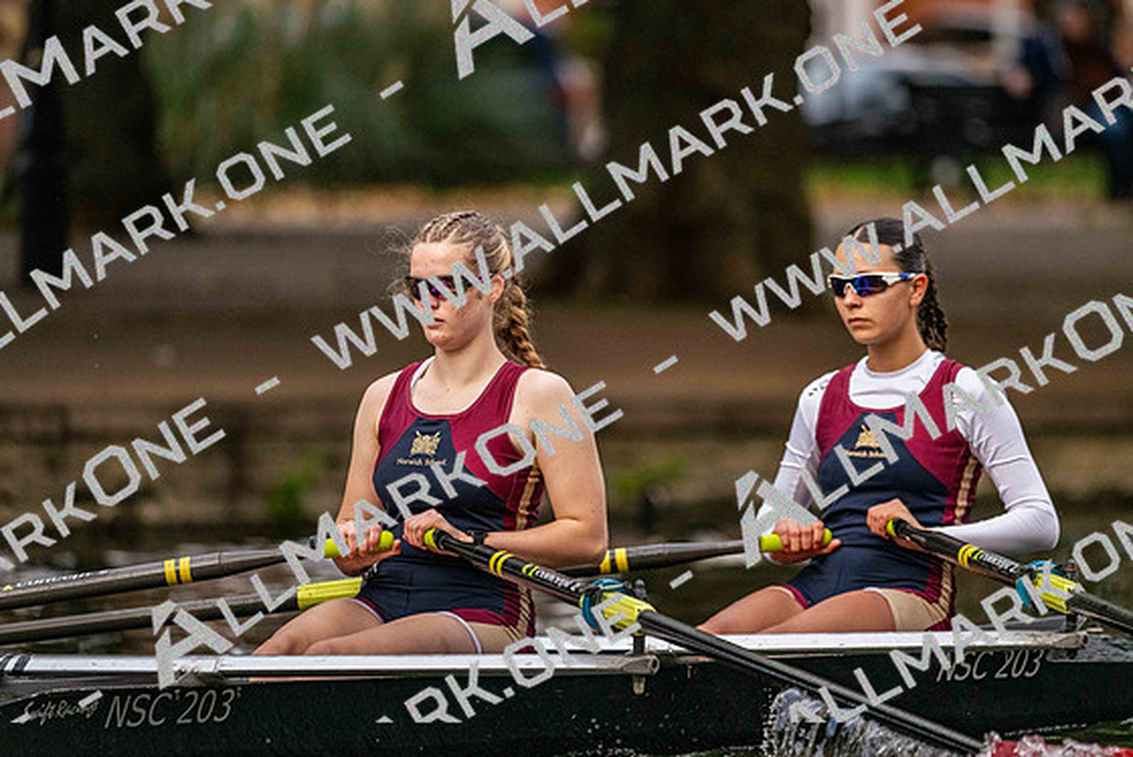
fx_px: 13036
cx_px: 562
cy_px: 375
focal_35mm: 414
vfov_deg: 3.3
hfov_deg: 5.0
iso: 3200
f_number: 4.5
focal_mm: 400
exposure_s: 1/2500
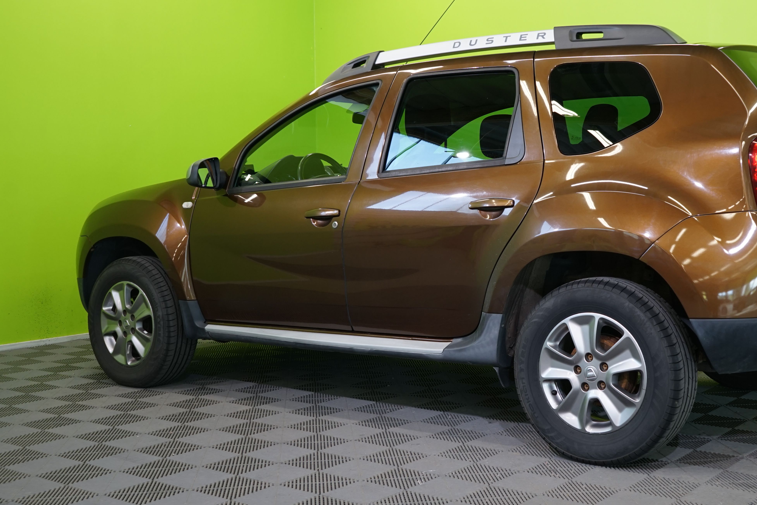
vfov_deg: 29.2
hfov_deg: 42.3
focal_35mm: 46
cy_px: 226
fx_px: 967
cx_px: 491
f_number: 5.6
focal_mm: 30
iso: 500
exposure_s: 1/40
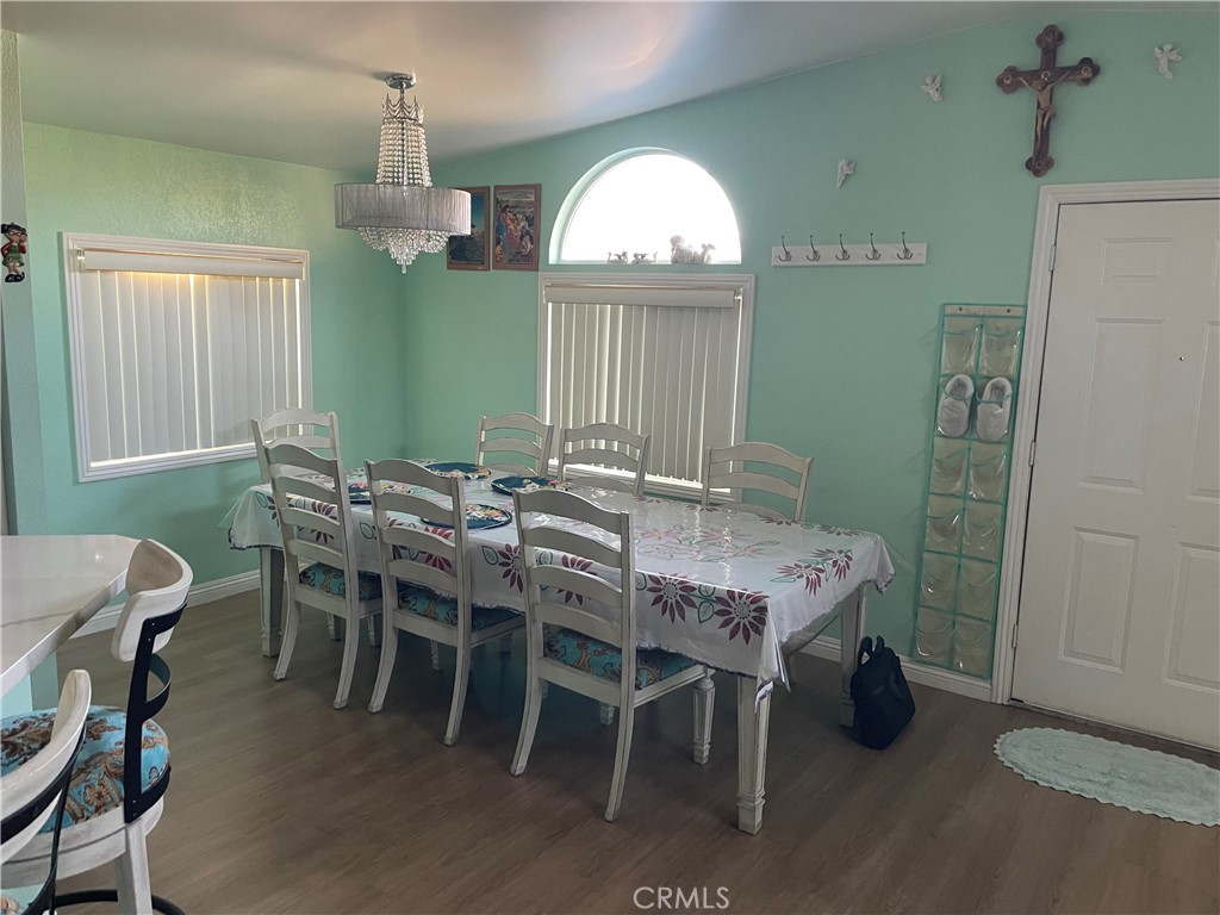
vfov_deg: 53.1
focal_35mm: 26
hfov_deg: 67.3
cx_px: 610
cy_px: 458
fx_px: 916
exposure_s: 1/60
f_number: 1.6
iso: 160
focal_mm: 4.2
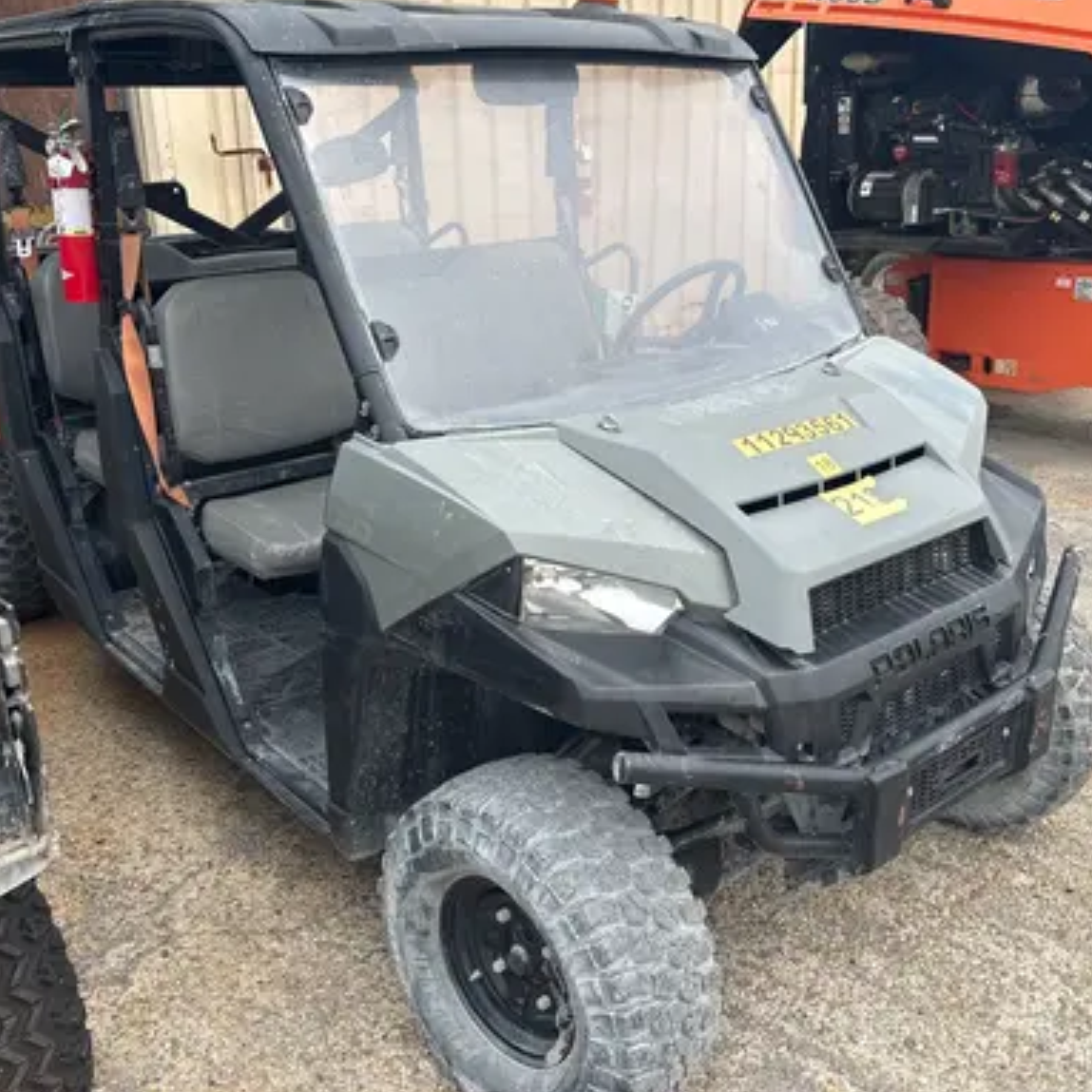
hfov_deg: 49.7
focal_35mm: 33
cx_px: 565
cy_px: 526
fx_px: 1178
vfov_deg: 49.7
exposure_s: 1/1437
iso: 50
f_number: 1.6
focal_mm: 5.96
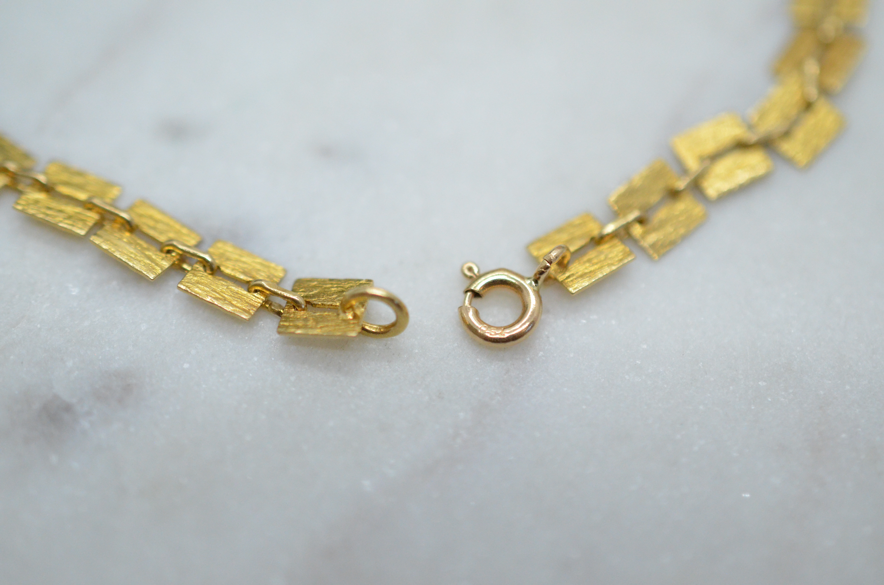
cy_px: 292
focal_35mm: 60
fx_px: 1470
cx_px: 442
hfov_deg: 33.5
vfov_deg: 22.5
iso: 3200
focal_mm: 40
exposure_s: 1/2500
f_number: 4
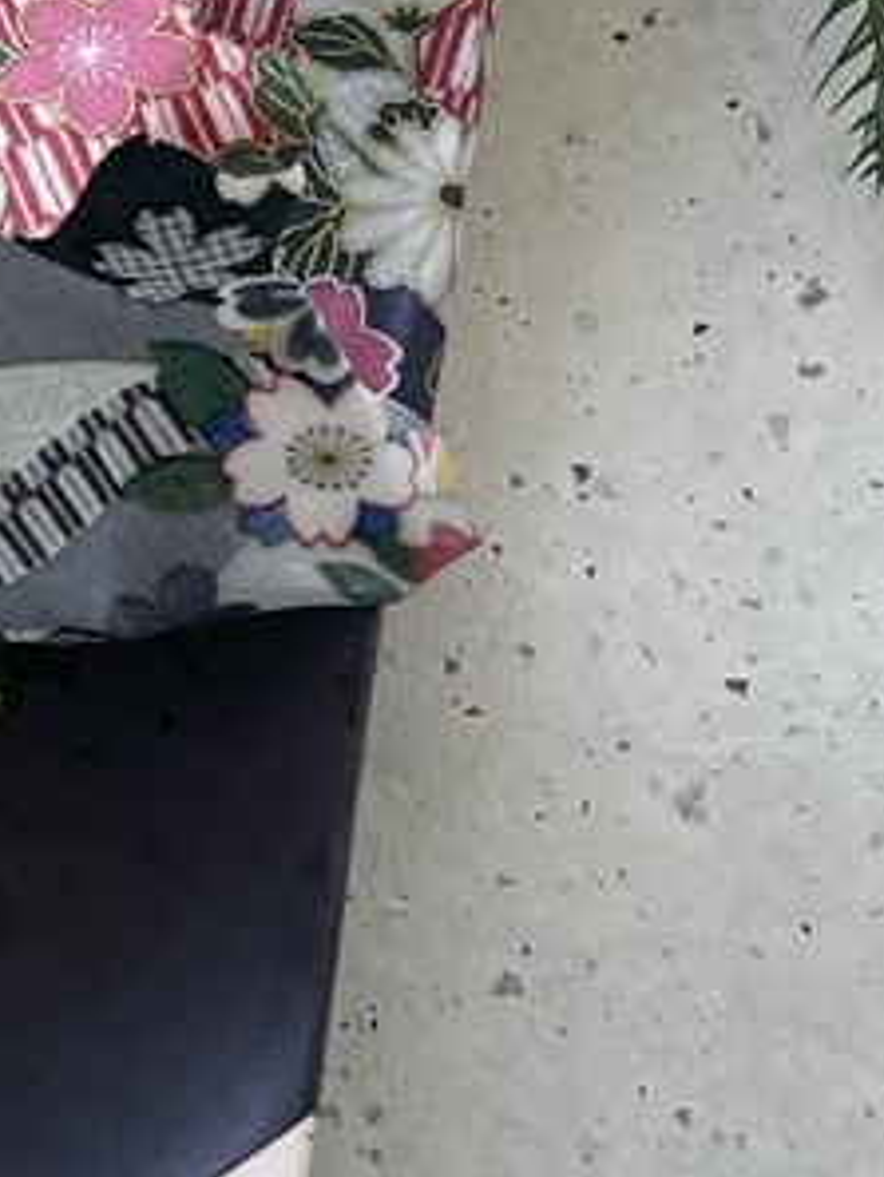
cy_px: 293
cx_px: -955
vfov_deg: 17.5
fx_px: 3811
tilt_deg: -75.8
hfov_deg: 11.7
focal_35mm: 112
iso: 32
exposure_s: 1/272
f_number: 1.6
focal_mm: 4.2
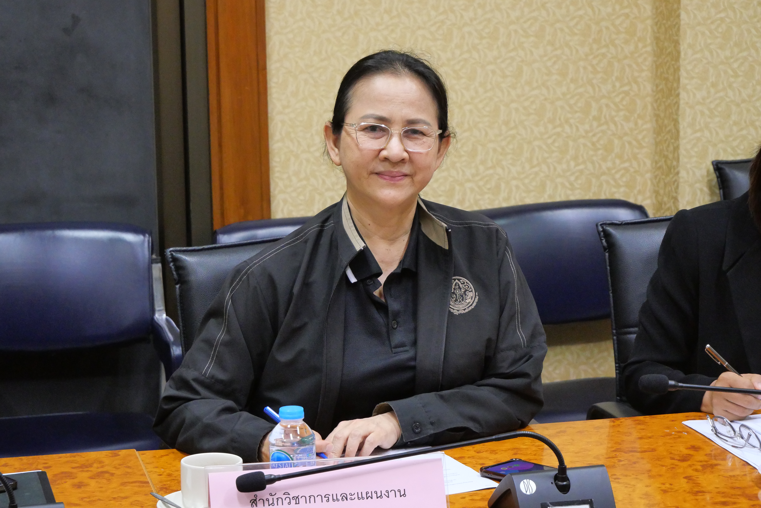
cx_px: 380
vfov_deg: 12.7
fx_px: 2284
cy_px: 254
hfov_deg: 18.9
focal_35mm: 108
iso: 3200
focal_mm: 52
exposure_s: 1/30
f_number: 5.6
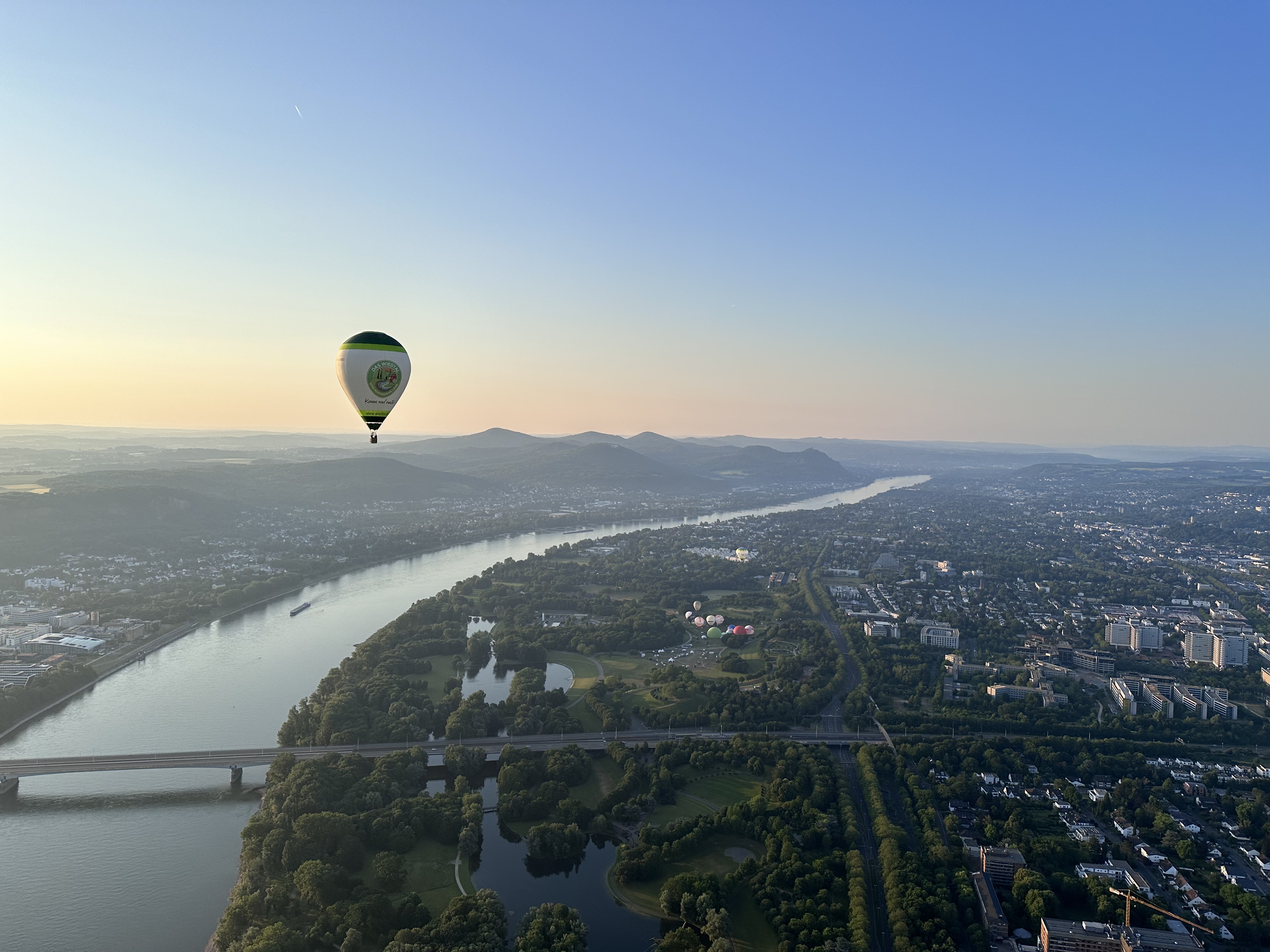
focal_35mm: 24
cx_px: 635
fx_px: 881
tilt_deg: -4.3
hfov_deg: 71.6
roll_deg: -0.7
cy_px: 476
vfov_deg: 56.8
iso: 80
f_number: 1.78
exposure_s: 1/3155
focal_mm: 6.86
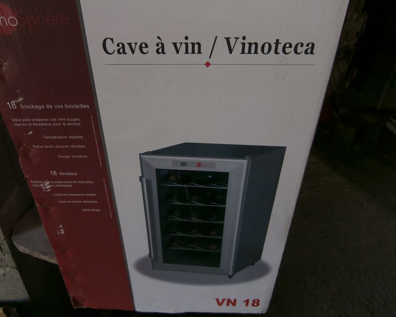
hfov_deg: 65.9
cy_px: 157
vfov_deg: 54.9
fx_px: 305
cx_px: 182
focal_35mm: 26
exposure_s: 1/30
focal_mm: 4.2
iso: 100
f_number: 3
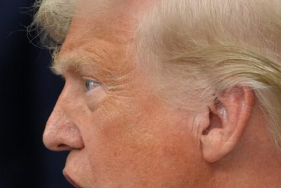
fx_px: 3327
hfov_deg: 4.8
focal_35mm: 426
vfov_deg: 3.2
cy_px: 97
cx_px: 186
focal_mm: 163
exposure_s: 1/250
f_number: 2.8
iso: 5000
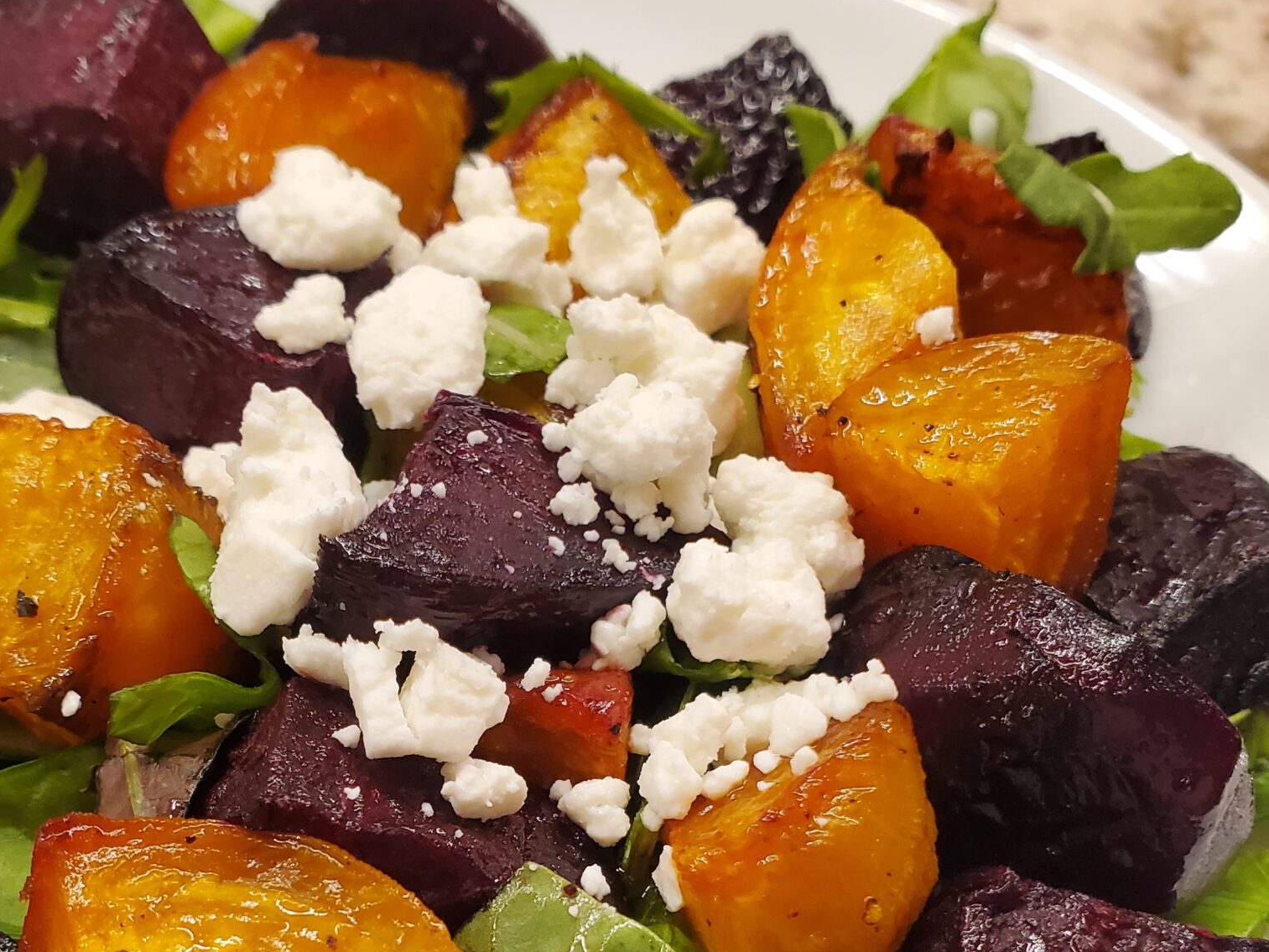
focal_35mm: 44
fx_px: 1613
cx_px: 508
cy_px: 768
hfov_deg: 42.7
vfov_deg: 32.0
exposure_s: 1/120
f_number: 2.4
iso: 250
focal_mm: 4.3
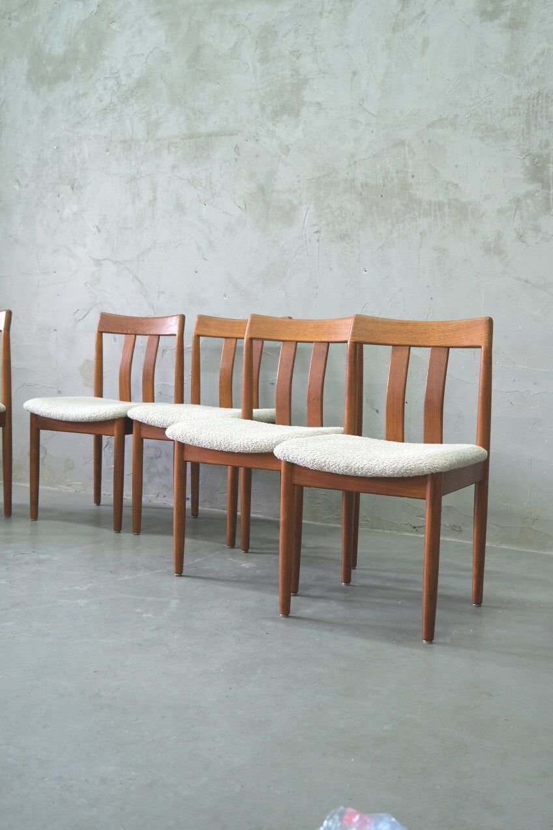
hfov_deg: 32.6
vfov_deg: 47.4
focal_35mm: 41
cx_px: 276
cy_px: 415
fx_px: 945
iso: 1250
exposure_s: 1/40
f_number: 4
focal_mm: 27.5
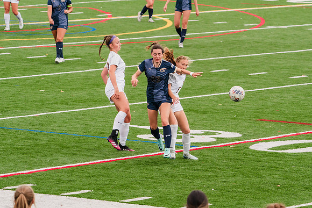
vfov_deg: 4.6
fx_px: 2582
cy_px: 97
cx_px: 181
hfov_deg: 6.9
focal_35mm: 298
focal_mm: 200
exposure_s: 1/1600
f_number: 5.6
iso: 640
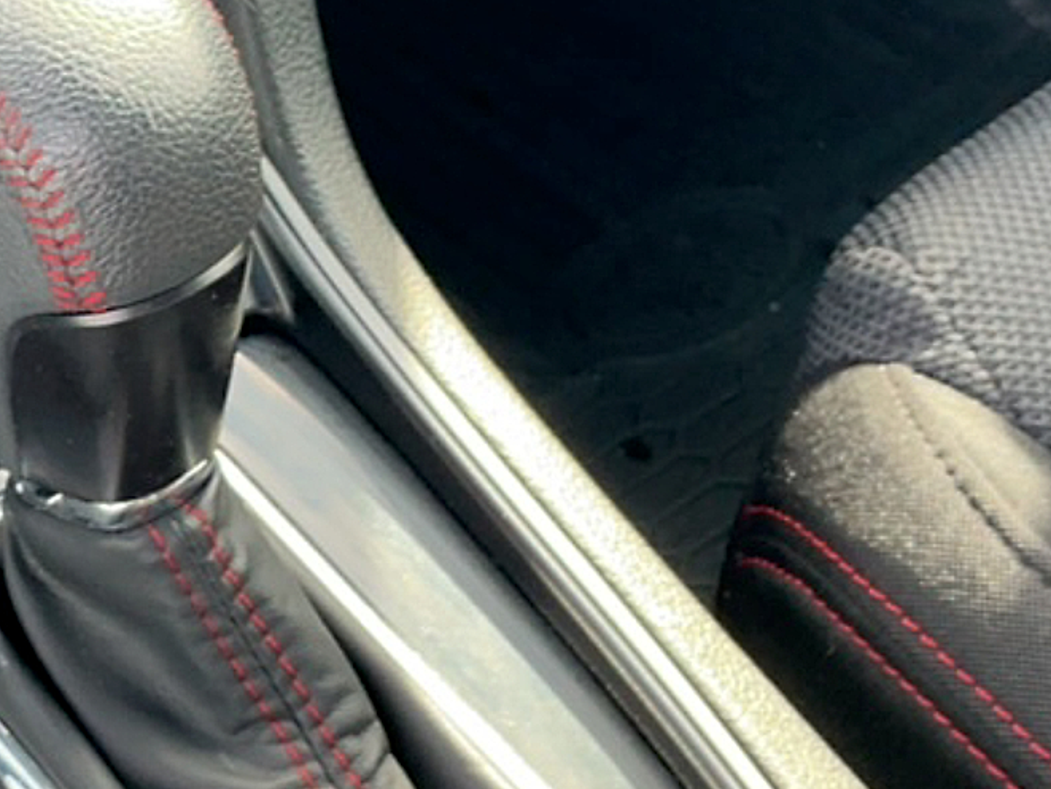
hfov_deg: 25.3
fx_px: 2278
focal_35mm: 75
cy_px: 477
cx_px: 148
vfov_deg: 19.6
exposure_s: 1/120
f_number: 1.8
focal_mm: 3
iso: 50
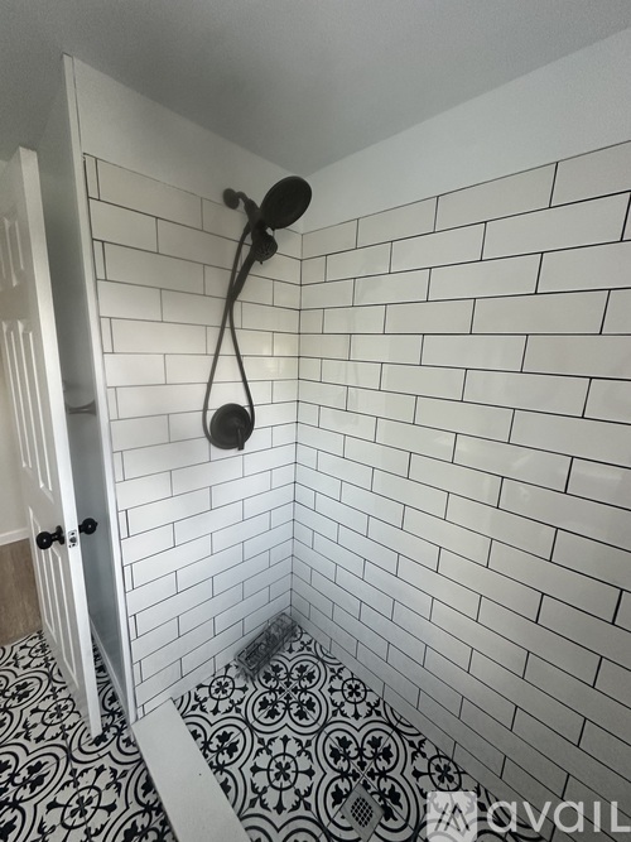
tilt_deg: -11.7
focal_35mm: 14
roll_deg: -5.4
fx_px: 340
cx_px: 316
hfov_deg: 85.7
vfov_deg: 102.1
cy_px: 421
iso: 250
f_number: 2.2
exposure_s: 1/120
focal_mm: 2.22
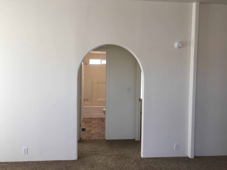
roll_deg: -0.4
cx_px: 114
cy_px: 85
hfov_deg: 61.7
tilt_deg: -2.1
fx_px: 190
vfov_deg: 48.2
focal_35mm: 29
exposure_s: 1/120
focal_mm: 4.15
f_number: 2.2
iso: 32
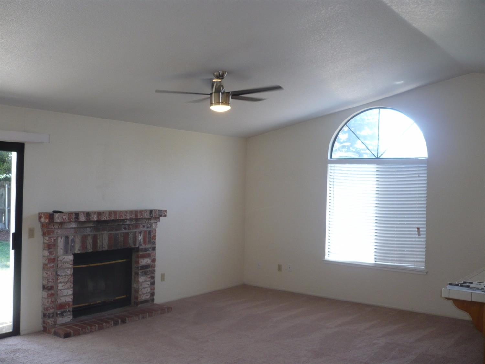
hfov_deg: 52.6
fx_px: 490
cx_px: 242
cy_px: 182
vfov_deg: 40.7
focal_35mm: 35
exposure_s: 1/50
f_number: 2.8
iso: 100
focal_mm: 5.8
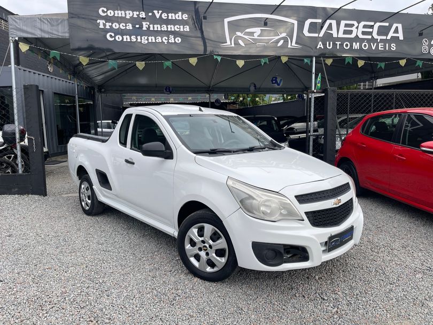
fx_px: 313
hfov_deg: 69.4
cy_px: 162
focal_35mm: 25
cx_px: 216
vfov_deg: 54.9
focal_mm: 5.1
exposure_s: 1/713
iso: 32
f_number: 1.6
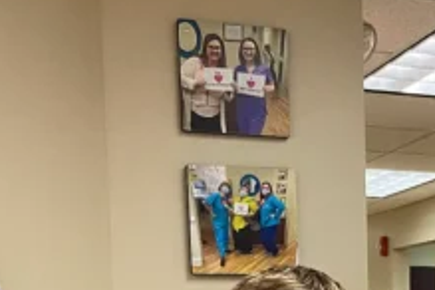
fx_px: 1148
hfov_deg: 20.2
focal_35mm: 95
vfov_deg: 13.7
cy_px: 415
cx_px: 507
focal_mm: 4.25
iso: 125
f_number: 1.8
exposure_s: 1/61
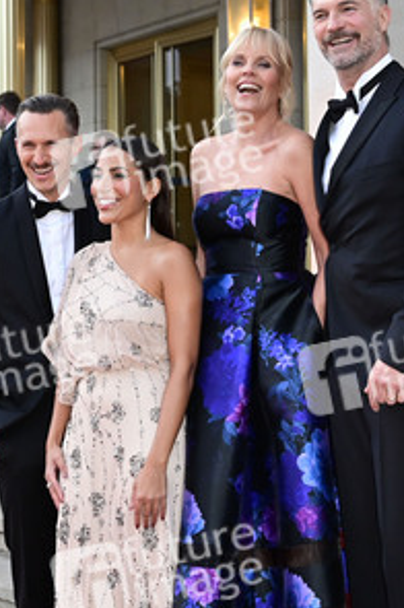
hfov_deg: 23.7
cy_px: 264
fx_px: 962
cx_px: 216
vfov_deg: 35.0
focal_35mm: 57
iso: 3200
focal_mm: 42
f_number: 4.5
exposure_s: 1/200
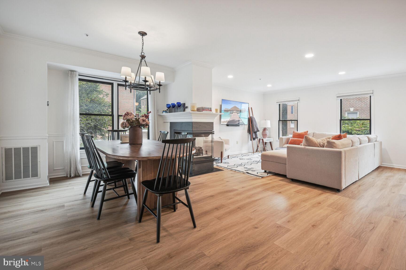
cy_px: 135
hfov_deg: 96.7
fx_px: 180
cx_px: 203
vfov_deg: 73.7
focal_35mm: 16
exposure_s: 1/4
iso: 400
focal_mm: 16
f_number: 8
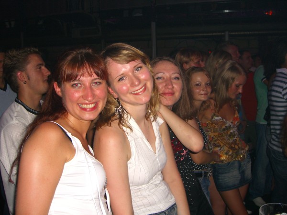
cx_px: 144
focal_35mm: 38
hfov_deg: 49.0
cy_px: 108
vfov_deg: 37.7
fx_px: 315
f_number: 2.8
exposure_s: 1/60
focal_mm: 7.9
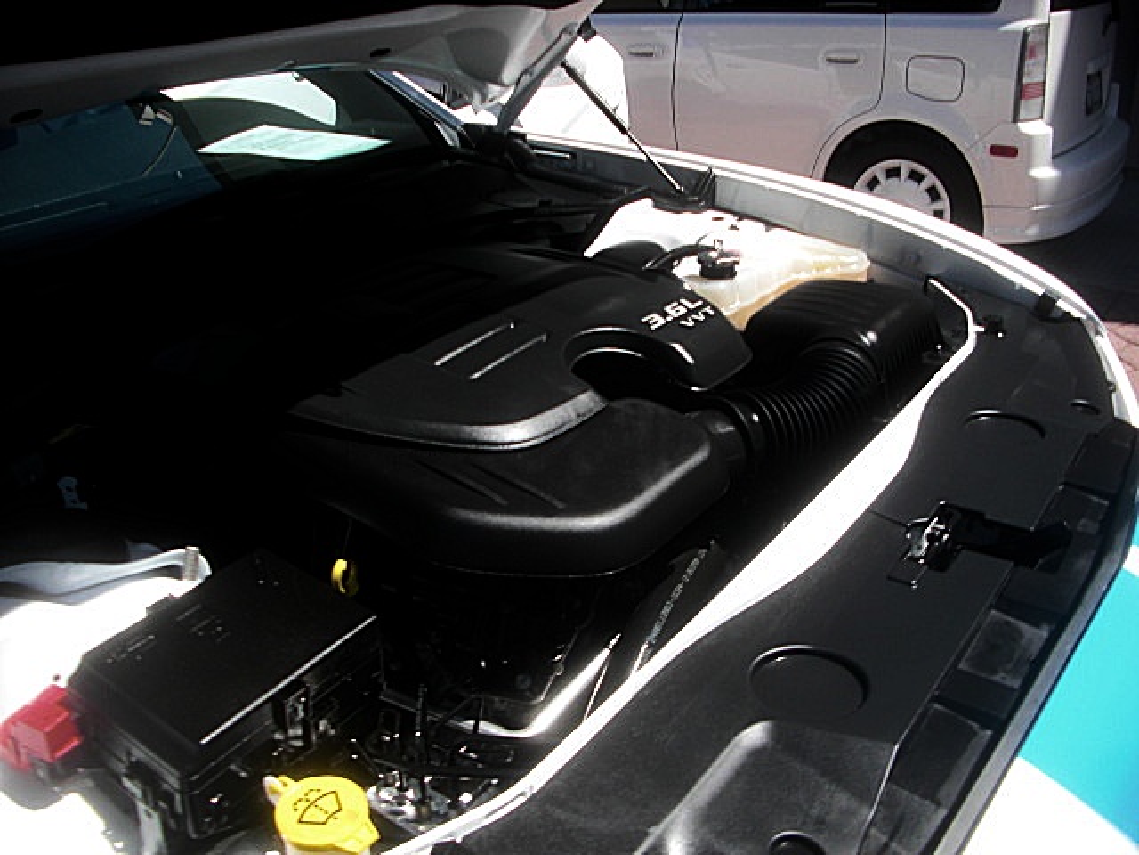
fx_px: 1185
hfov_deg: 51.4
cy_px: 428
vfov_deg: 39.7
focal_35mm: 36
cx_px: 570
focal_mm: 6.3
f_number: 2.8
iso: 50
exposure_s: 1/640
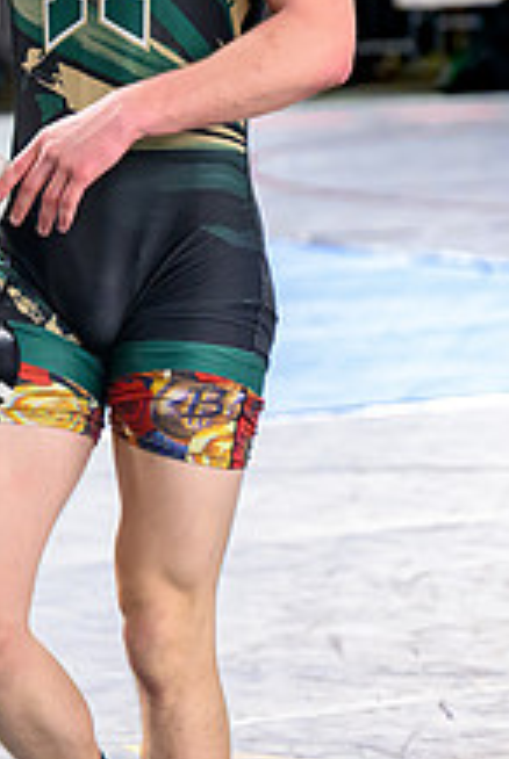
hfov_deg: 5.2
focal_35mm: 263
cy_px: 117
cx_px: 262
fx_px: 5560
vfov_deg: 7.8
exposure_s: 1/800
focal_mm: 79
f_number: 2.8
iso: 3200
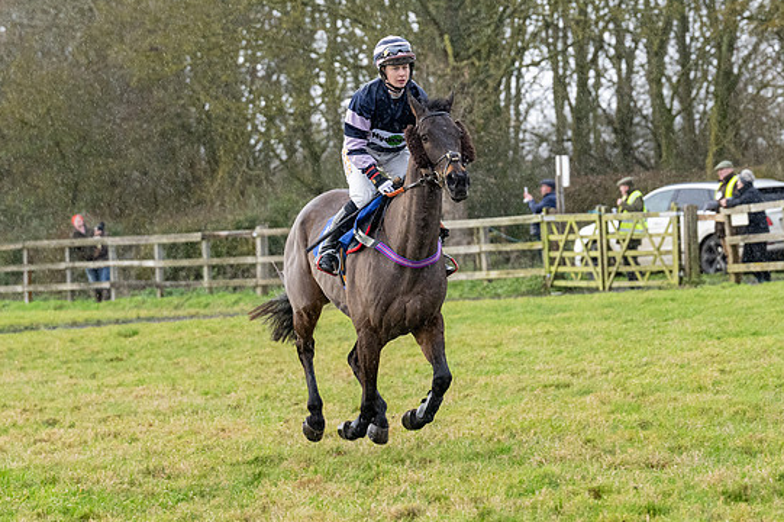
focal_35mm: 215
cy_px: 200
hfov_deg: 9.6
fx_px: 4679
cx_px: 398
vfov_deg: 6.4
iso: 1600
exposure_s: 1/400
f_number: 4
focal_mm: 115
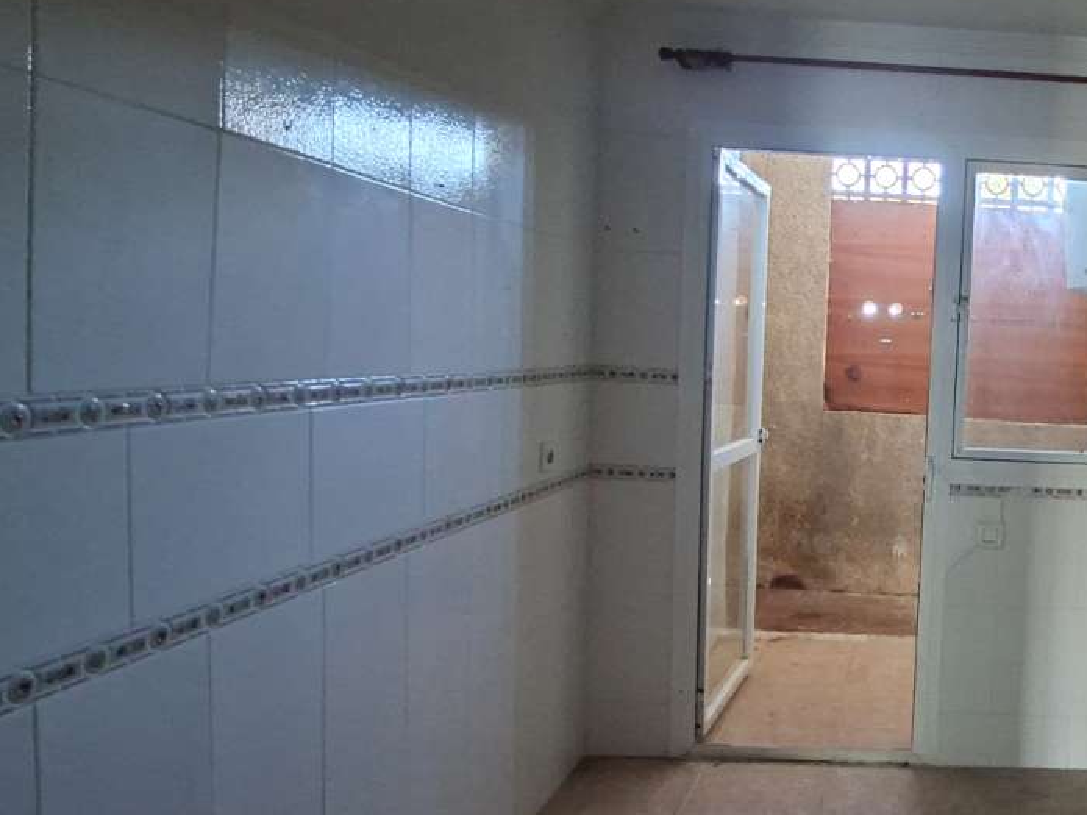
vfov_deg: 49.7
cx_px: 970
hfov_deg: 55.4
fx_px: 879
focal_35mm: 28
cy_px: 407
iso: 500
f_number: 2.2
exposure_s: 1/25
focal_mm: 1.74
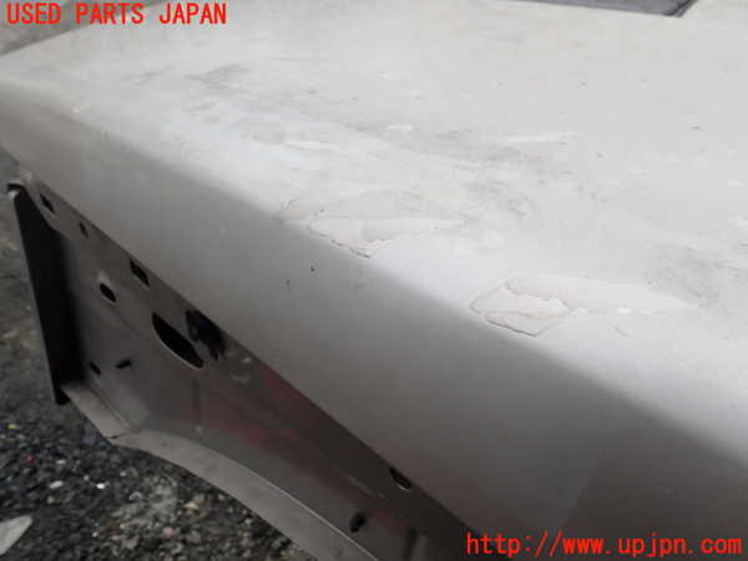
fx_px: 648
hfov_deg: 60.0
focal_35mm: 30
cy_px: 280
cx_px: 374
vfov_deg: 46.8
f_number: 3.2
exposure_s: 1/200
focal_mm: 5.4
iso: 100
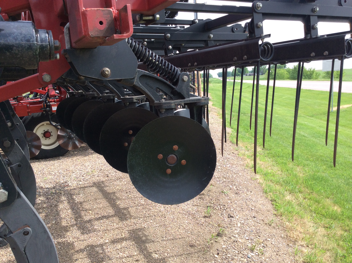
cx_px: 176
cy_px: 132
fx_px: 325
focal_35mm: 32
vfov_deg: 44.1
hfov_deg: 56.9
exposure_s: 1/520
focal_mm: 3.3
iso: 32
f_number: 2.4
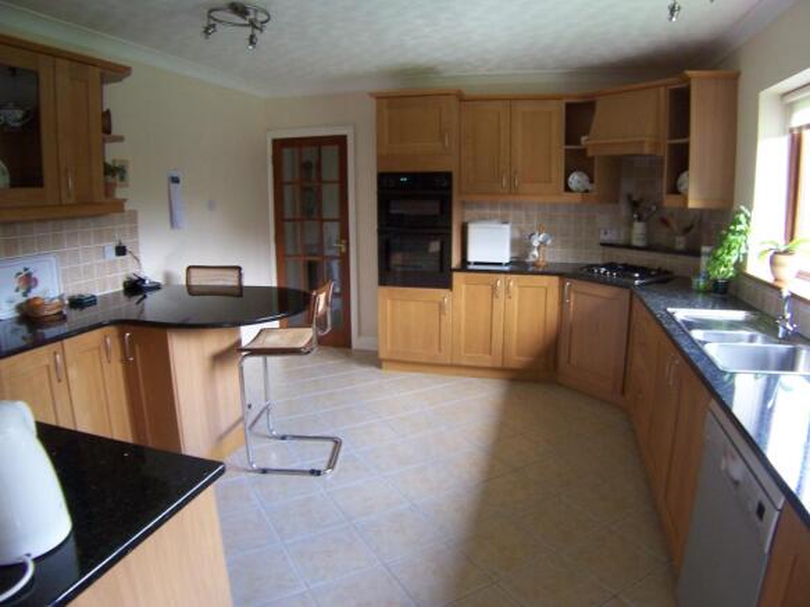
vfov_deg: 42.9
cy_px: 304
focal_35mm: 33
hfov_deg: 55.4
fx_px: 772
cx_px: 405
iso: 140
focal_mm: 5.5
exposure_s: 1/8
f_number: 3.4
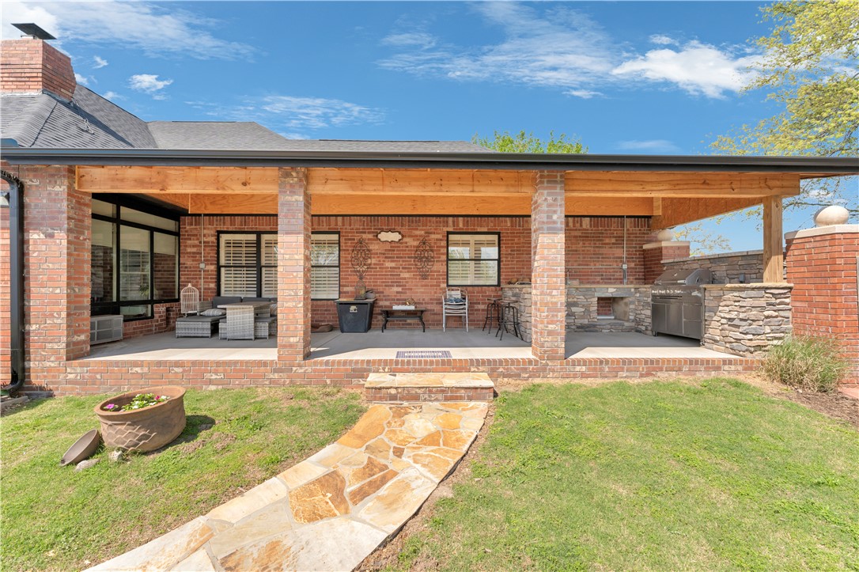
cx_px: 430
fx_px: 334
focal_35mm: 14
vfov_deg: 81.2
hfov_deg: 104.3
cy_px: 286
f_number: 10
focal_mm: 14
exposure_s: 1/60
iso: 250
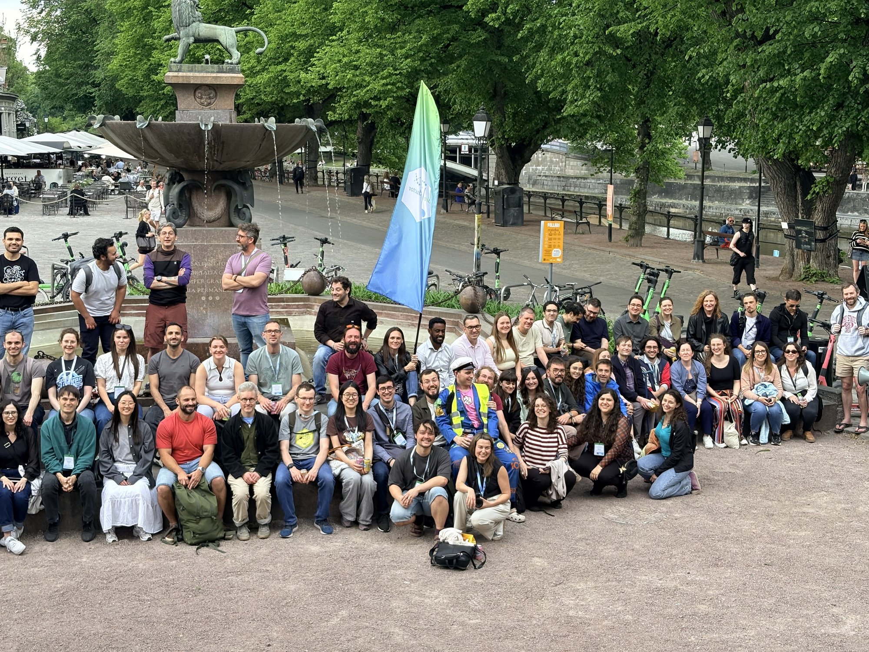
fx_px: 1305
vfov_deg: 28.0
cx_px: 434
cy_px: 326
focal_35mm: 52
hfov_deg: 36.8
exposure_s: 1/206
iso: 50
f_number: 1.6
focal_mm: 5.96
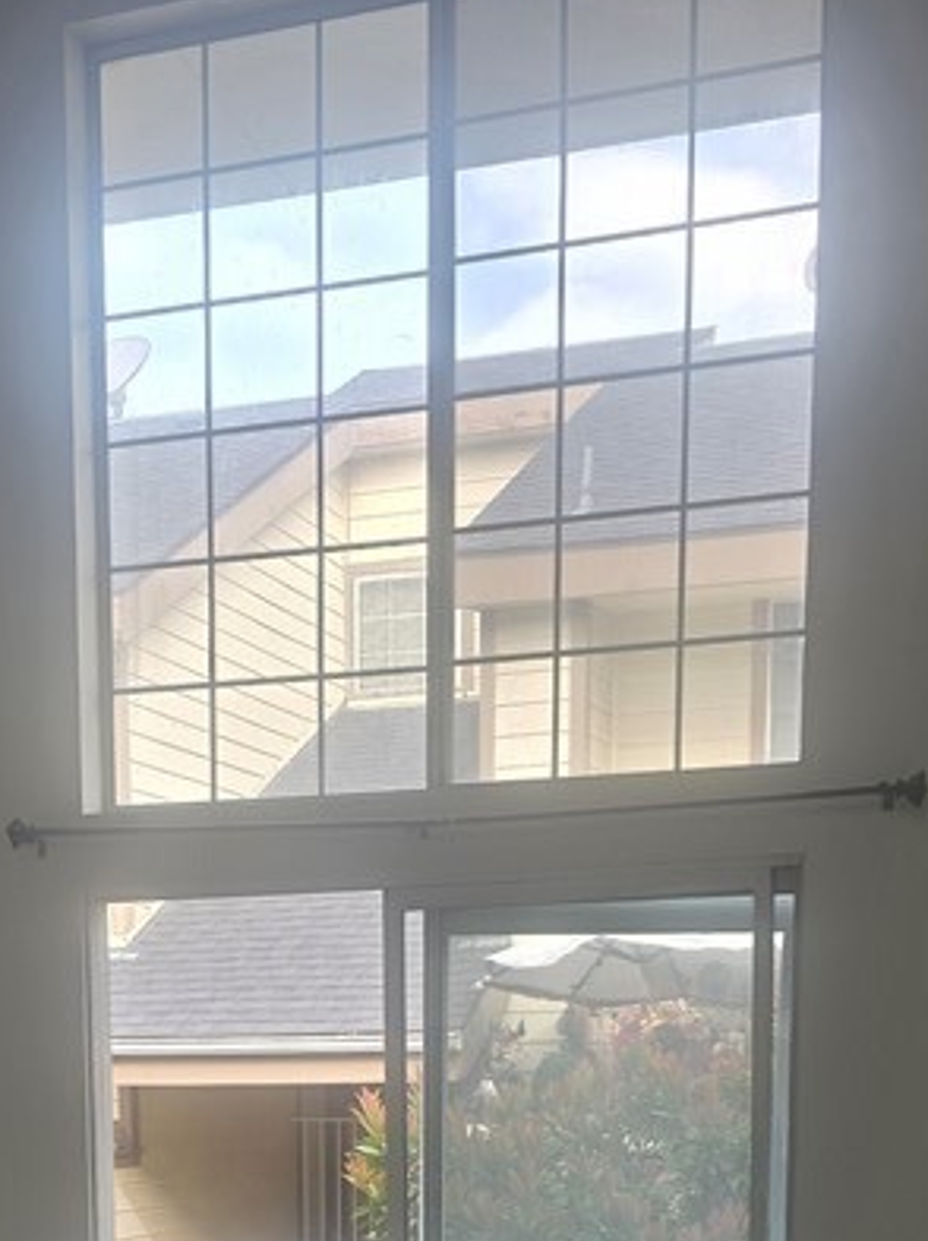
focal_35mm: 60
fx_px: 2148
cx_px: 366
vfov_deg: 28.7
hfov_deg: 24.3
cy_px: 1424
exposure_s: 1/120
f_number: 1.7
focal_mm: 6.3
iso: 40
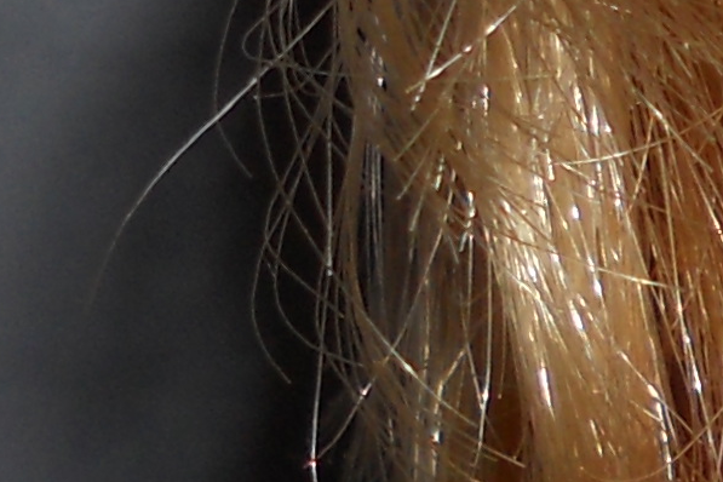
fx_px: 4478
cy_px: 308
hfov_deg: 8.9
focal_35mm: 223
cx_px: 1244
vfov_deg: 6.2
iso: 80
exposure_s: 1/25
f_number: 8.8
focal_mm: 5.8
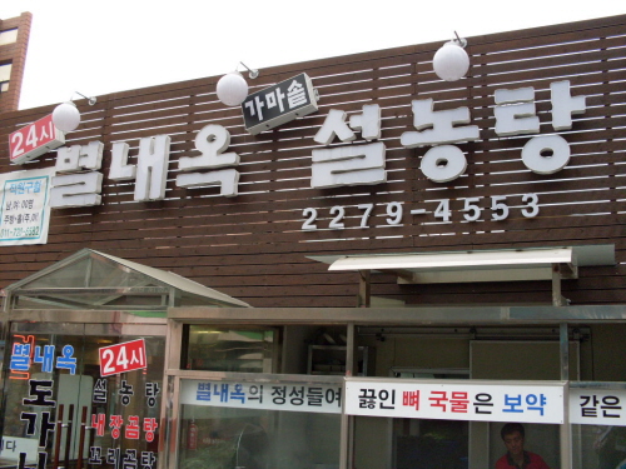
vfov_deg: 37.7
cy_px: 234
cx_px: 313
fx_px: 687
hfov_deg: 49.0
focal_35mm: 38
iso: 80
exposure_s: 1/180
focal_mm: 6.3
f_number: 2.8
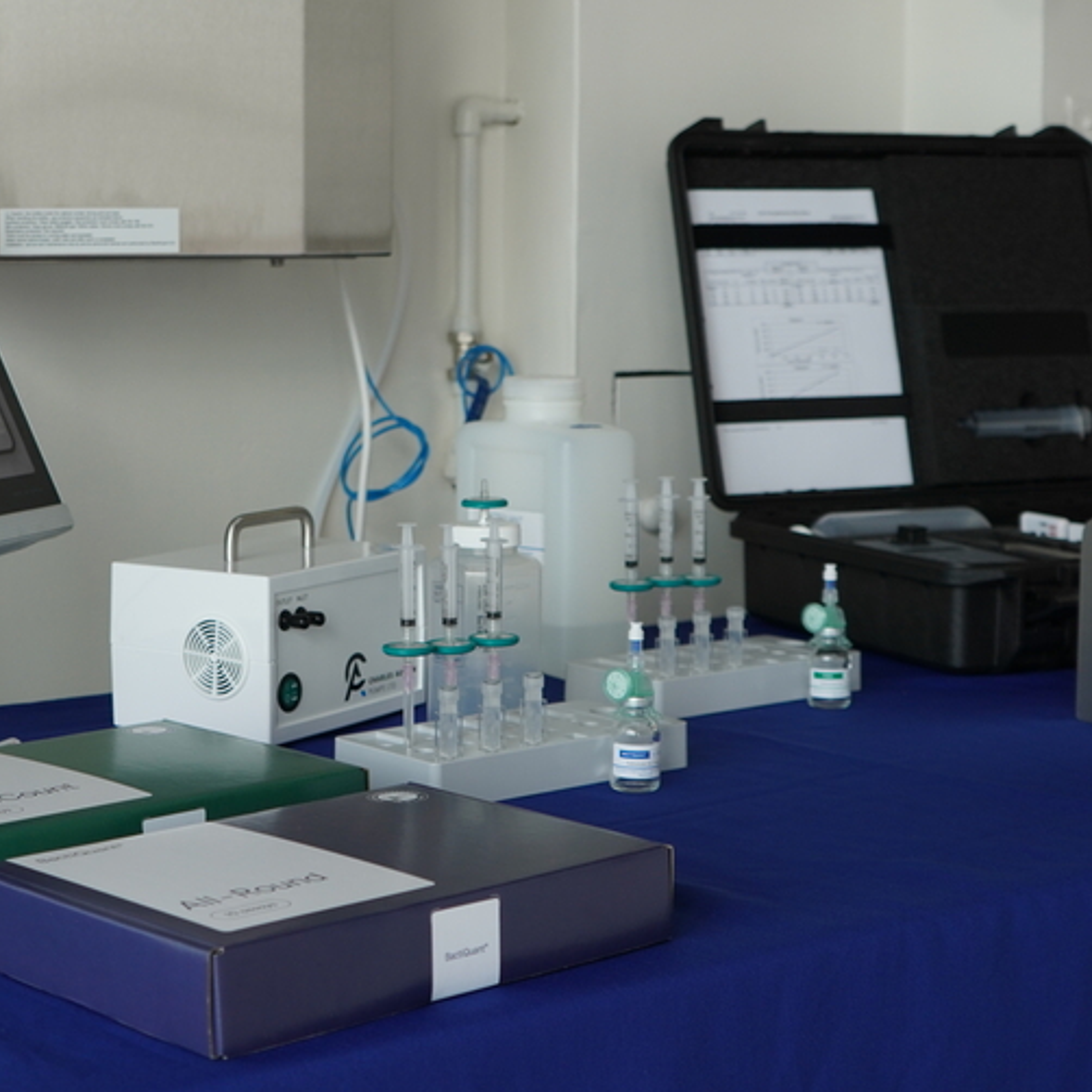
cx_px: 257
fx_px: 2284
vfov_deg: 26.9
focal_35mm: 64
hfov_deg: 26.5
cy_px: 466
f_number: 4
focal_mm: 28
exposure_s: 1/160
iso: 320
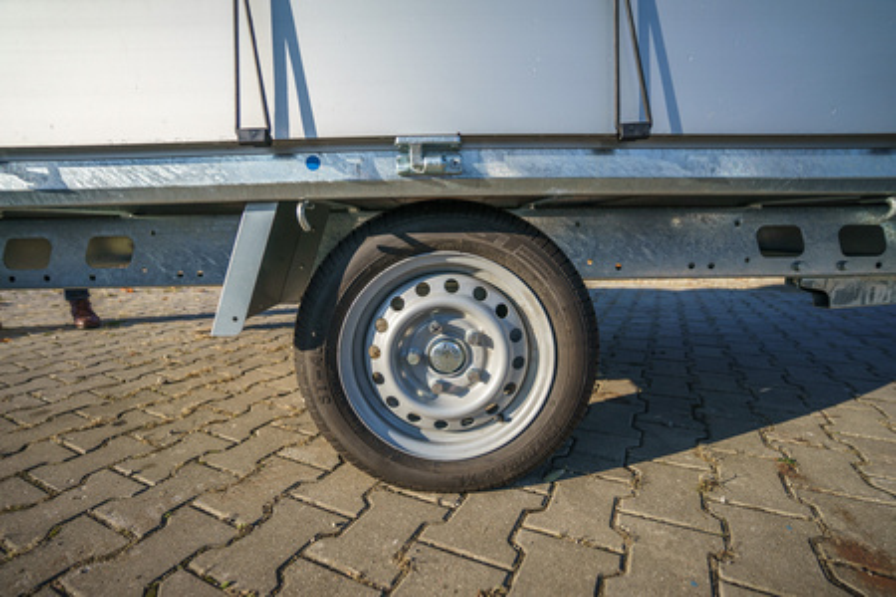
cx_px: 448
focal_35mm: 17
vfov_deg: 70.4
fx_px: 423
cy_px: 298
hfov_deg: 93.3
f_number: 2.8
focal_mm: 17
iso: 160
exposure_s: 1/3200
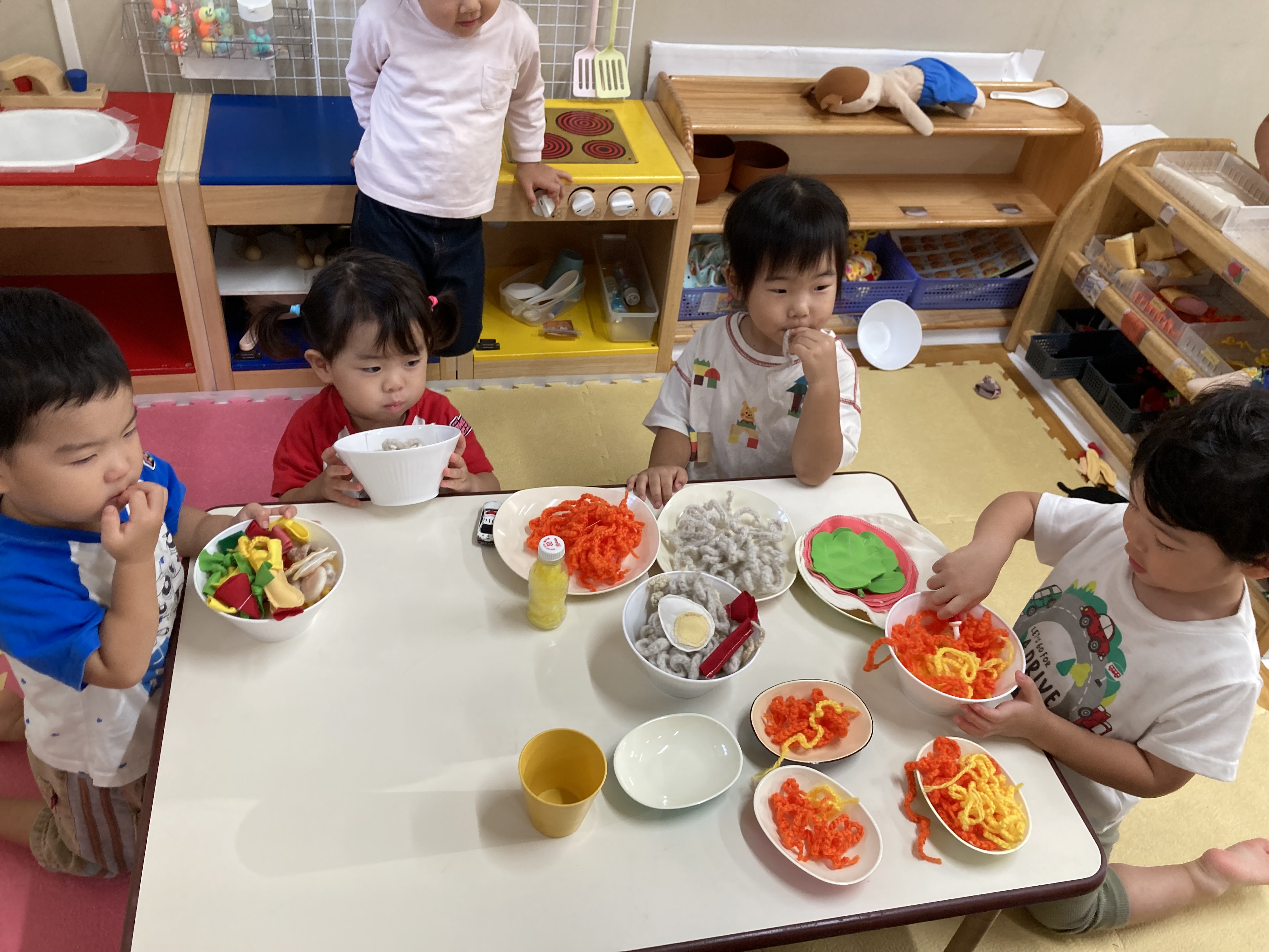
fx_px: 1026
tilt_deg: -40.0
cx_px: 634
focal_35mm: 28
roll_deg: -6.4
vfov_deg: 49.7
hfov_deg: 63.4
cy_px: 476
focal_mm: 3.99
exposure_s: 1/66
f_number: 1.8
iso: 80
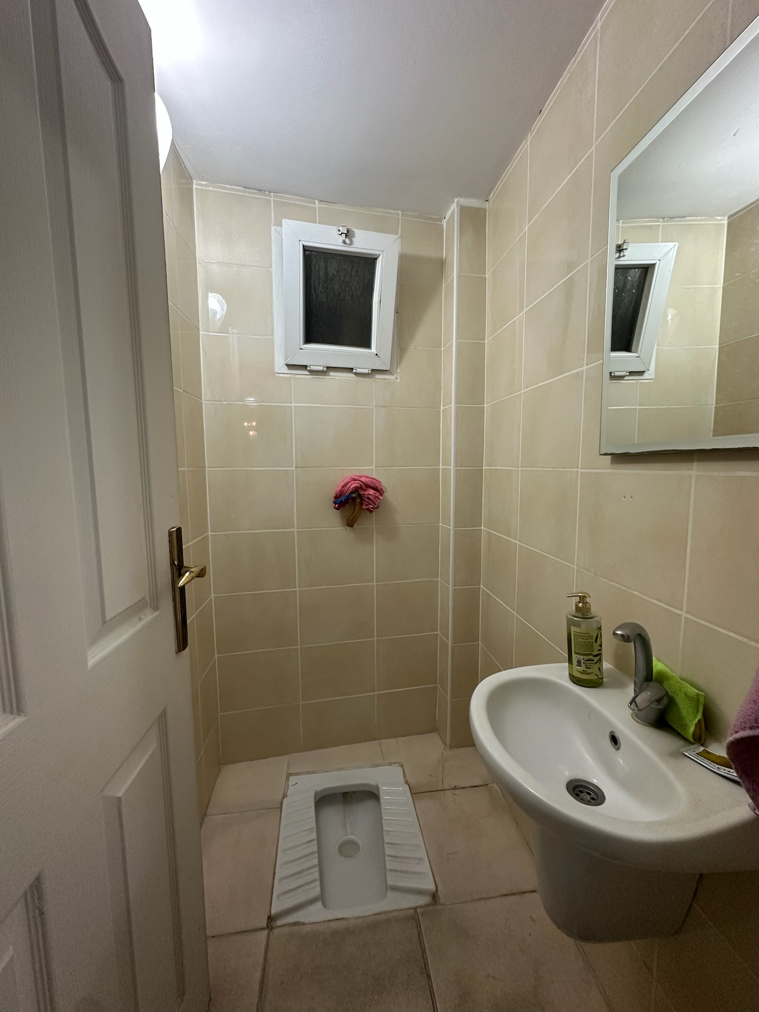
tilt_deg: -5.1
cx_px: 380
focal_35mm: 14
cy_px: 506
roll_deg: -0.8
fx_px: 409
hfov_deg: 85.7
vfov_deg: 102.1
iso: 250
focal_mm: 2.22
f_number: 2.2
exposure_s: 1/100
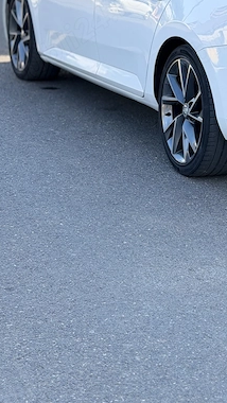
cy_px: 72
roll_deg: -0.9
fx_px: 1176
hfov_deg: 10.8
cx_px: 299
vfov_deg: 19.2
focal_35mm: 110
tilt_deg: -10.4
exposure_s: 1/1013
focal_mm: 6.76
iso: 64
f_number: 1.78
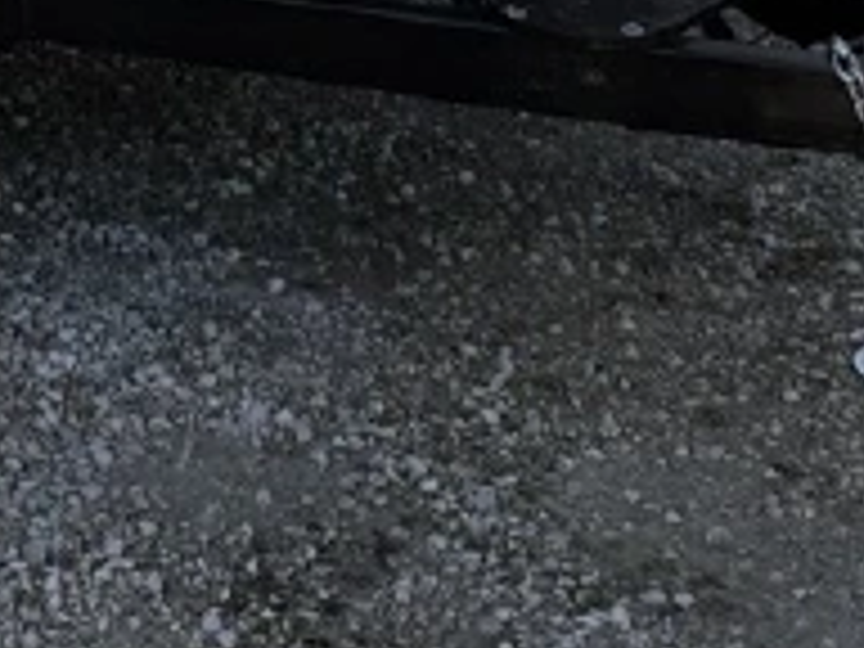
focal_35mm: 100
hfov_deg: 18.7
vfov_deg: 12.9
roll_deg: +2.9
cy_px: -644
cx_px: -140
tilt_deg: -5.0
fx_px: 2496
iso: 80
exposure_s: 1/3584
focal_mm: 6.76
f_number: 1.78
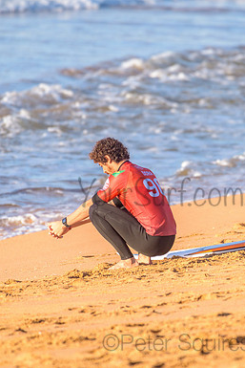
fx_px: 7690
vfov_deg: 2.7
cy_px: 184
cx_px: 176
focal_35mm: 754
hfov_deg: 1.8
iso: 450
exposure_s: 1/2000
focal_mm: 500
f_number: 5.6
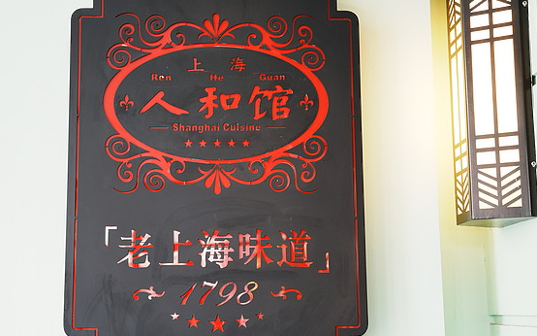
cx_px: 242
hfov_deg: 35.7
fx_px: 834
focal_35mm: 57
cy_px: 175
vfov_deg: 22.7
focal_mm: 39.7
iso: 400
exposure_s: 1/40
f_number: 2.8
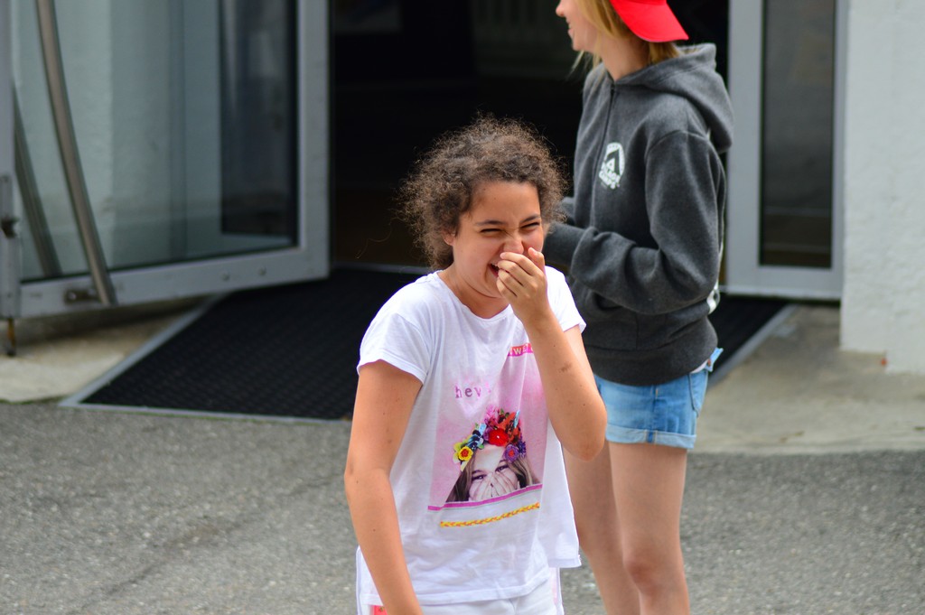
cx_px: 462
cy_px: 308
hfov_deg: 7.6
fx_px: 6932
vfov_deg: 5.1
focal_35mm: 270
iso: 400
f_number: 4.5
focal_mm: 180
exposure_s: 1/640
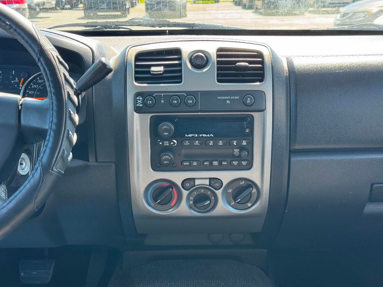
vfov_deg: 30.3
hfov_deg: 39.7
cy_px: 144
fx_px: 531
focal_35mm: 48
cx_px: 192
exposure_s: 1/162
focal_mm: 6.76
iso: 100
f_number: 1.78
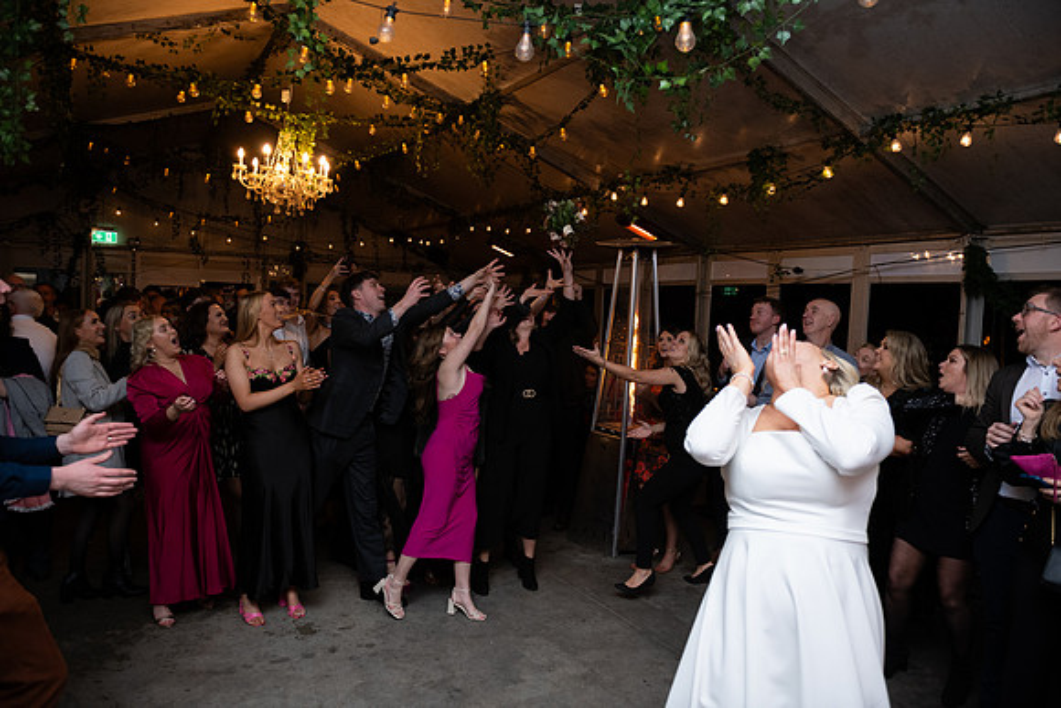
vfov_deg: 53.2
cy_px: 354
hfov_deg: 73.7
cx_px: 530
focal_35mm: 24
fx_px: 707
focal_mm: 24
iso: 800
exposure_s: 1/160
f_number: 3.5
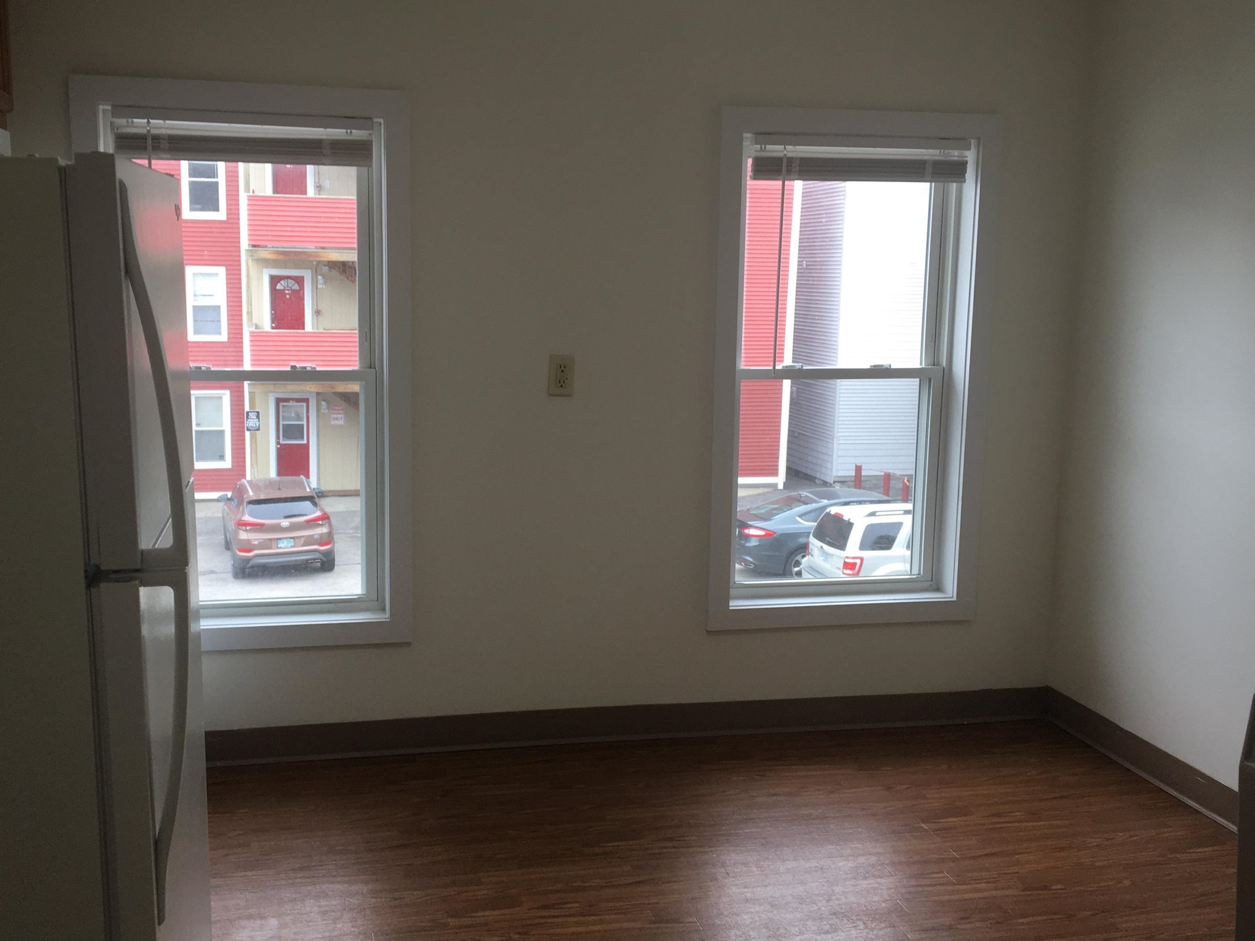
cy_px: 486
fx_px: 1341
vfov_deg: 38.7
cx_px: 552
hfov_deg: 50.0
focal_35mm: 37
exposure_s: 1/60
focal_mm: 4.15
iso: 32
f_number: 2.2
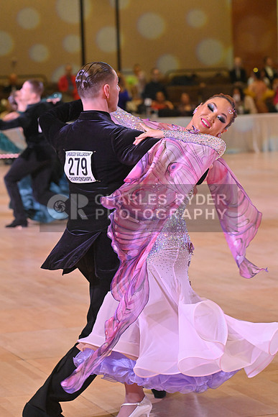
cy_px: 208
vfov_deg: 15.8
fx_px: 1505
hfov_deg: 10.6
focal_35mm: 130
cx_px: 139
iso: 4000
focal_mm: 130
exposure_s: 1/400
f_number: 5.6
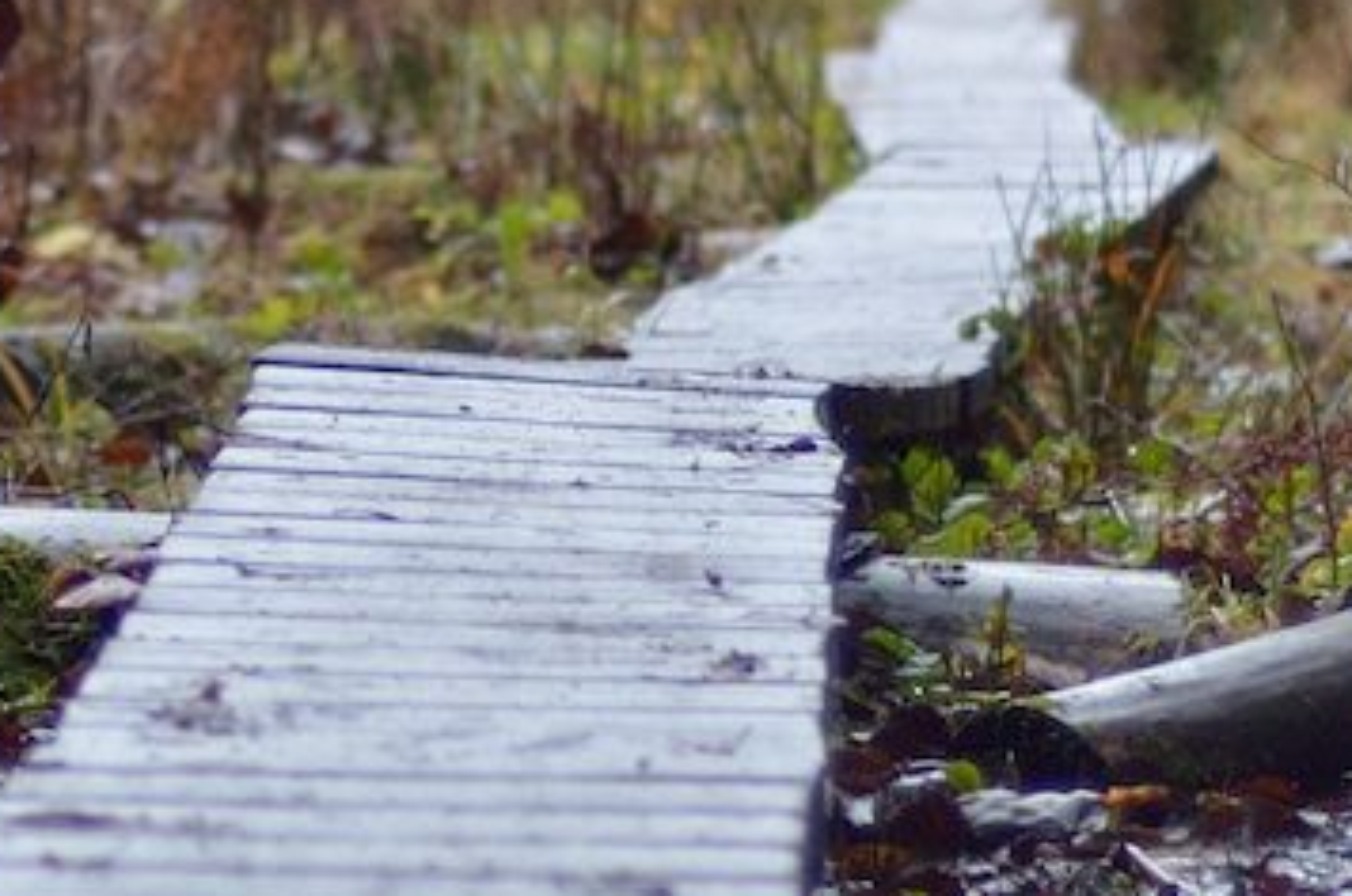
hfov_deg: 6.1
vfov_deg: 4.1
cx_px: 4
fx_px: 12633
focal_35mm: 337
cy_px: 349
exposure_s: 1/320
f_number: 1.8
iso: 800
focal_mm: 50
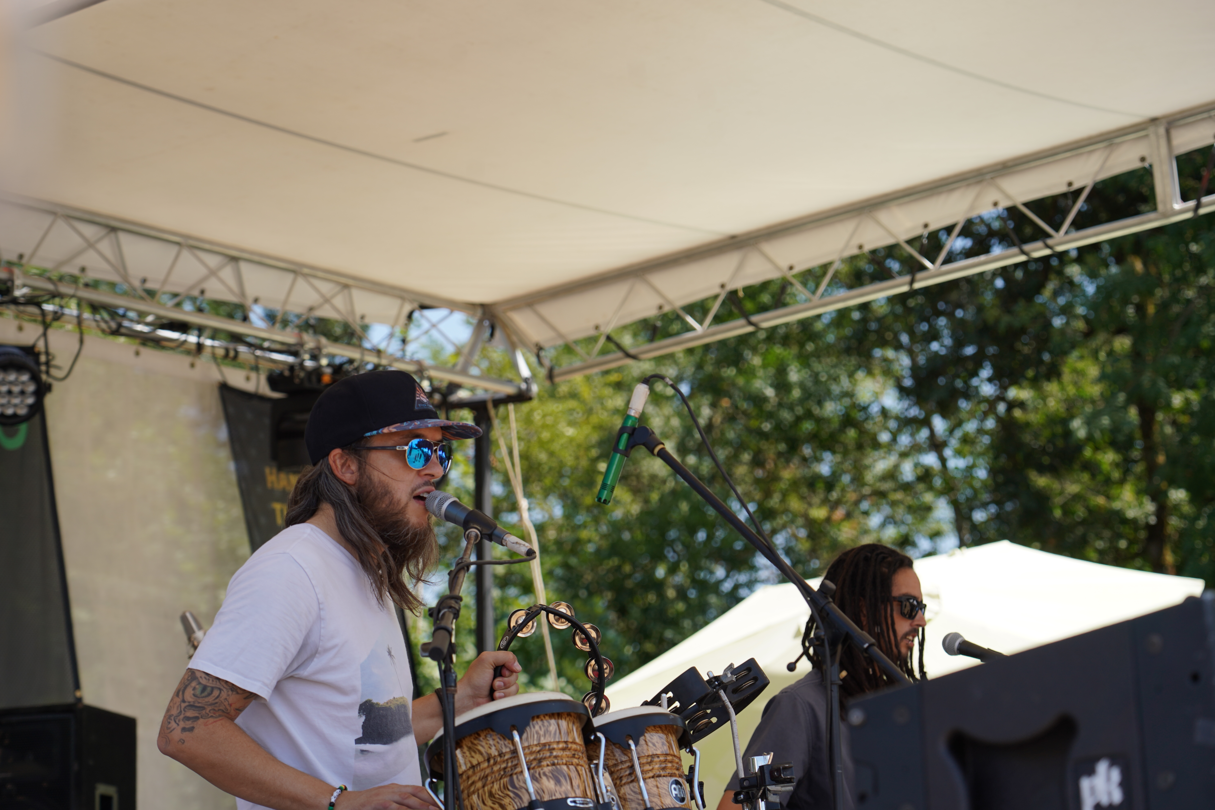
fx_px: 3543
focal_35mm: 105
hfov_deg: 19.5
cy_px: 405
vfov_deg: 13.0
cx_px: 608
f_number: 5.6
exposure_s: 1/320
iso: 100
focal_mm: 105
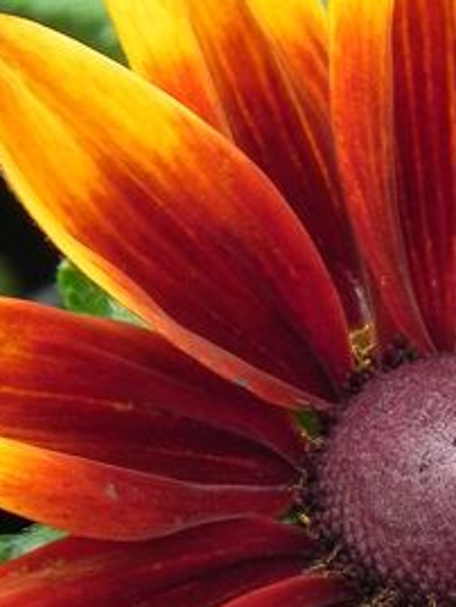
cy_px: 524
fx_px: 12899
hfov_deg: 2.0
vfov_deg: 2.7
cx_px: 445
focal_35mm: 735
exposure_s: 1/100
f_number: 5
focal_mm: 44
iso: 160
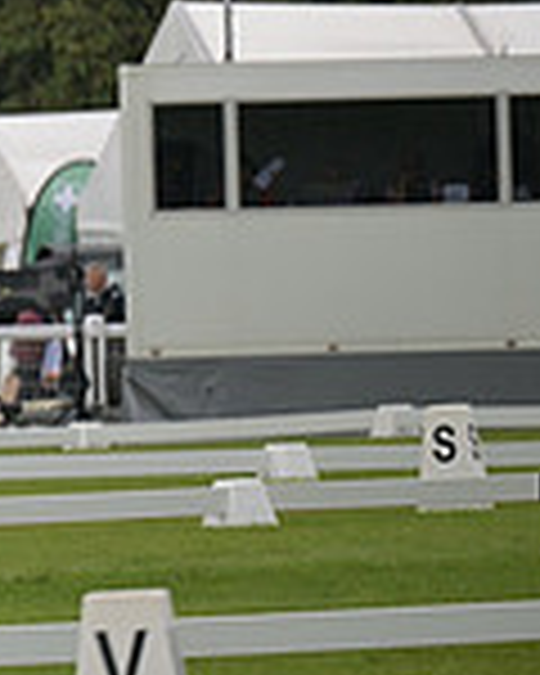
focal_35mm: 728
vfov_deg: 2.7
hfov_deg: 2.1
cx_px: -747
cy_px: -110
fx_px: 14544
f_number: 3.2
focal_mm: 200
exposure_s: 1/1250
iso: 400
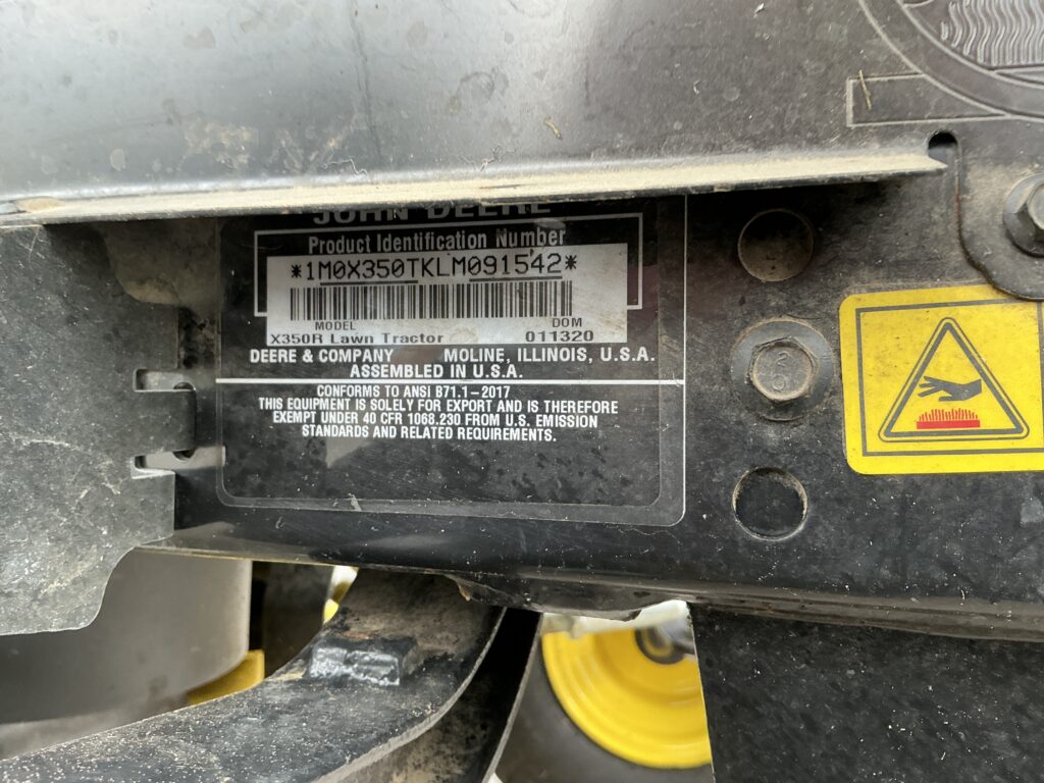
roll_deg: -2.3
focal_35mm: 28
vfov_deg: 49.7
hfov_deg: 63.4
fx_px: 844
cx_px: 522
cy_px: 392
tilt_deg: +3.0
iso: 64
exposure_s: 1/114
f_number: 1.8
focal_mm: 3
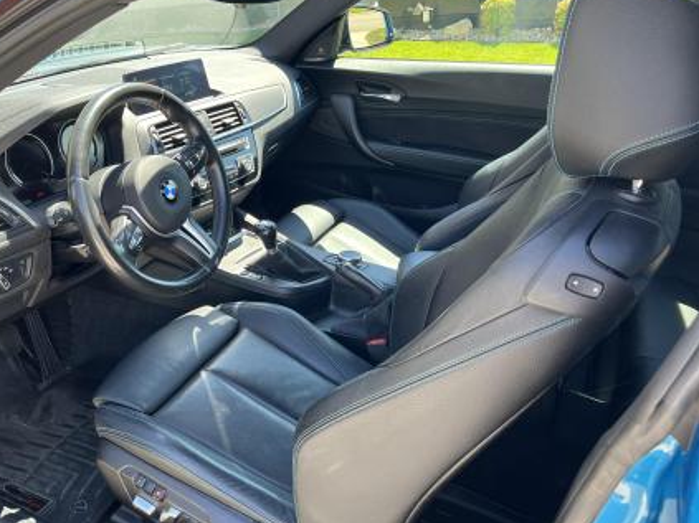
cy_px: 287
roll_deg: +4.9
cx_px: 284
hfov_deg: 58.0
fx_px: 626
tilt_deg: -26.7
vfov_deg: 45.4
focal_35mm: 31
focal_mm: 5.1
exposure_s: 1/172
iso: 64
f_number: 1.6
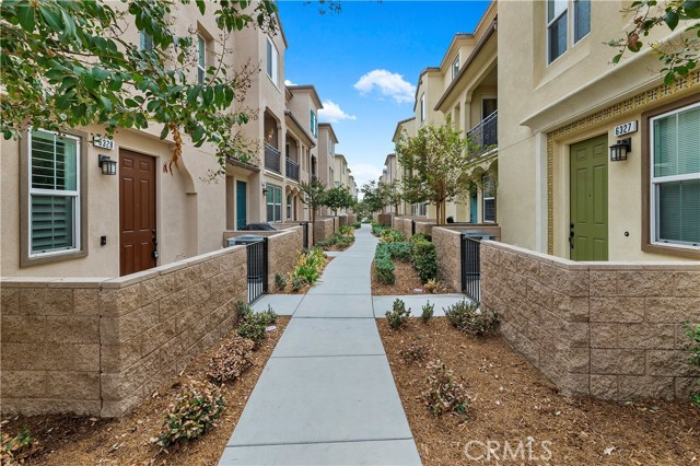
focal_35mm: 14
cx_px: 350
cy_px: 233
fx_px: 272
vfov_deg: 81.1
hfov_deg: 104.3
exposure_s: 1/100
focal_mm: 14
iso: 500
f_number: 20
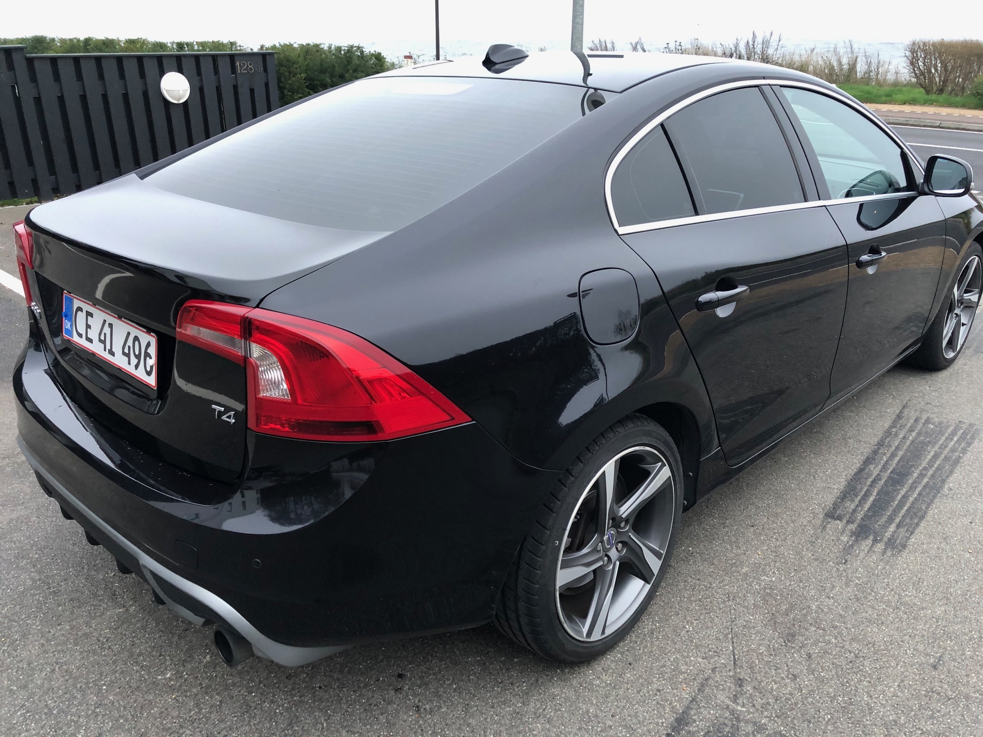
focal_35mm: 28
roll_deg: +0.9
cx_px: 492
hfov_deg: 63.4
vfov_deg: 49.7
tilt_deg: -23.5
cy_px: 368
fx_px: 795
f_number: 1.8
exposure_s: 1/15
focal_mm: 4
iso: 50
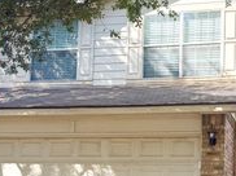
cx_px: 187
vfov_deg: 22.0
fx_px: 449
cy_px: 137
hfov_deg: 28.8
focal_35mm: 66
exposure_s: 1/1361
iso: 100
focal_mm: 6.76
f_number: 1.78
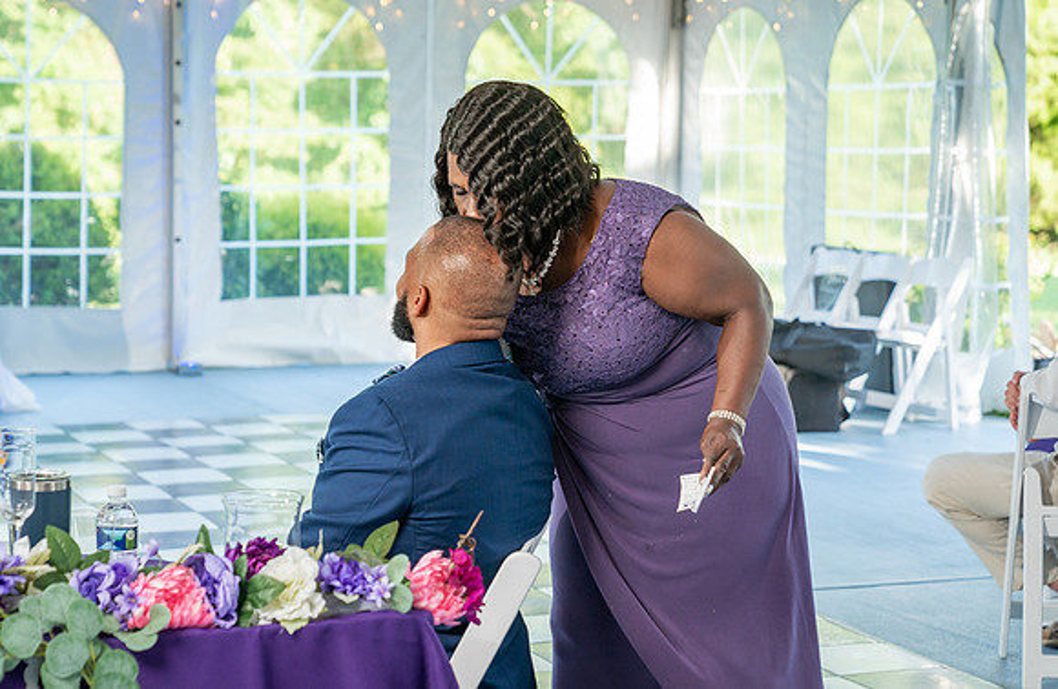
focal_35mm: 80
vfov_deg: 16.7
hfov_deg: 25.4
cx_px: 501
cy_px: 377
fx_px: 2346
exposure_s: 1/200
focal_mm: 70
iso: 640
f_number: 4
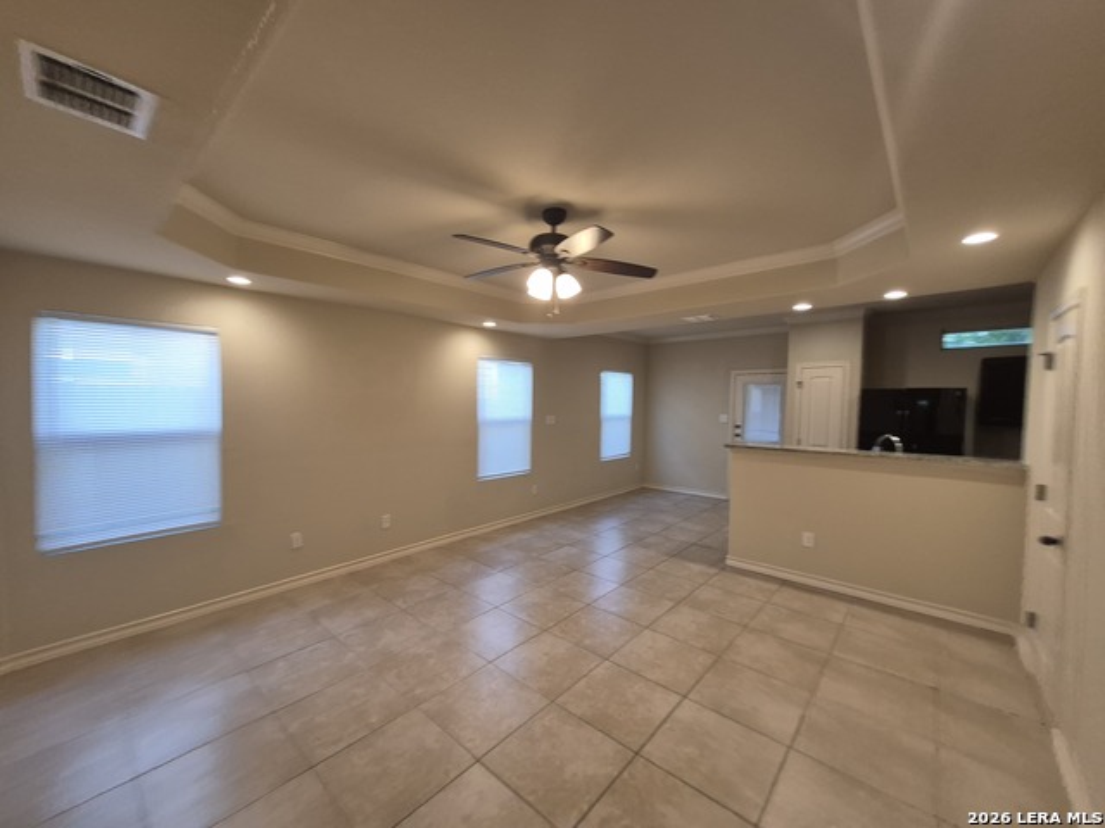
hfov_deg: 106.2
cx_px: 552
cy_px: 414
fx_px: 415
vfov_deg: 89.9
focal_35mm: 13
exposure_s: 1/60
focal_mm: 1.74
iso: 125
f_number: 2.2
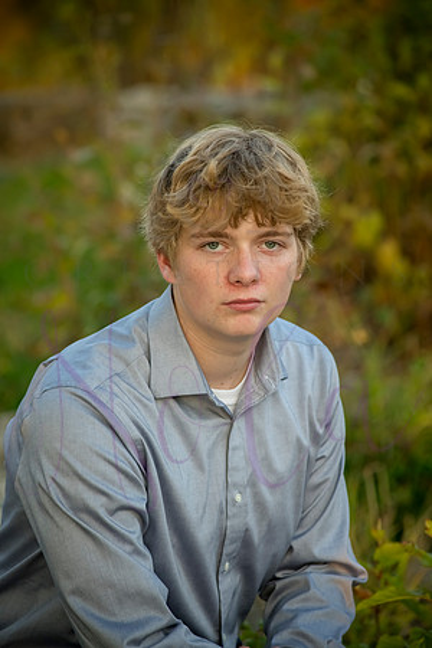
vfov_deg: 12.1
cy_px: 324
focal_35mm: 170
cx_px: 216
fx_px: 3060
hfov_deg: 8.1
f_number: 5.6
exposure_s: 1/400
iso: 800
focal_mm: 170
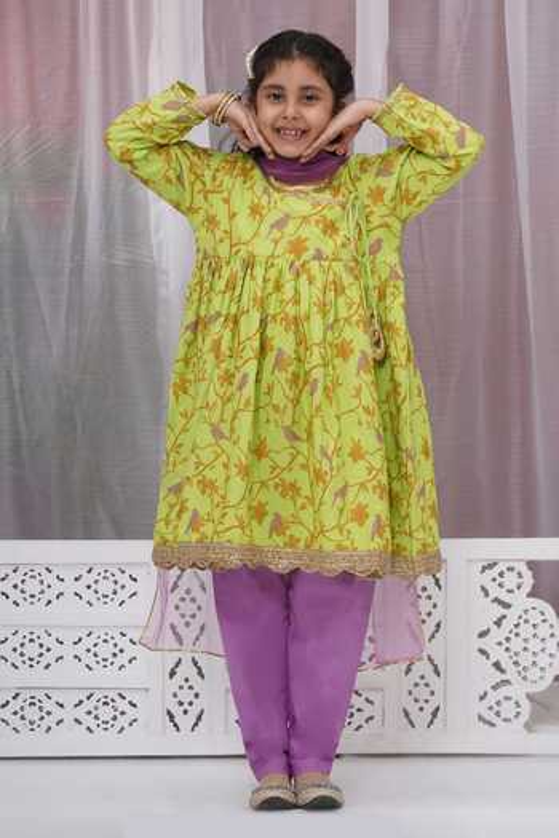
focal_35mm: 100
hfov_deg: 13.7
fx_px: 2329
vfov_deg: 20.4
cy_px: 419
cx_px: 280
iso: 500
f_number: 20
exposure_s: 1/125
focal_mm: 100
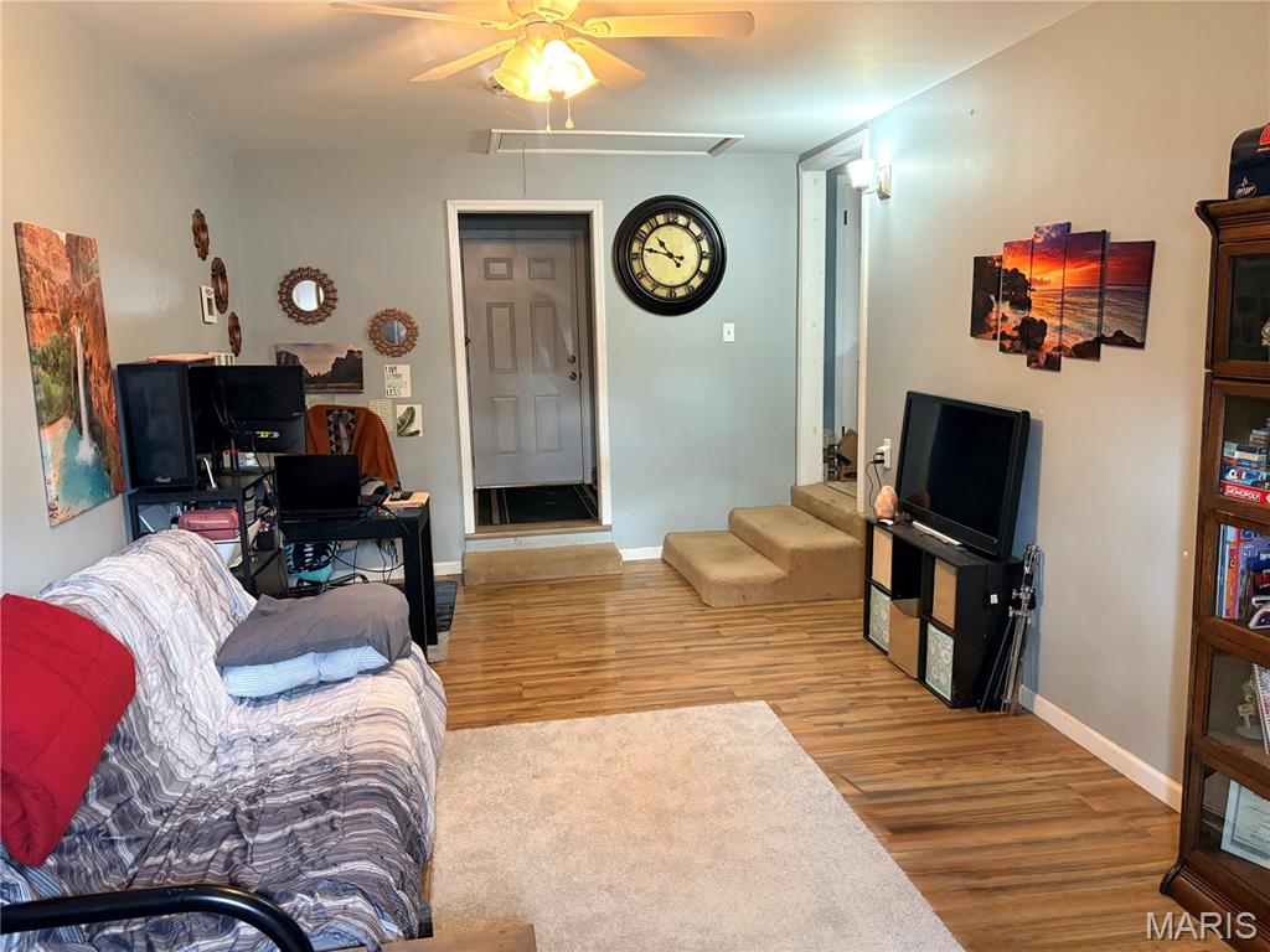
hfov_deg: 67.3
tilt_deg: -8.3
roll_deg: +1.1
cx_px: 635
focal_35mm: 26
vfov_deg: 53.1
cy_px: 476
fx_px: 954
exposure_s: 1/40
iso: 400
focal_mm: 5.96
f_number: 1.6
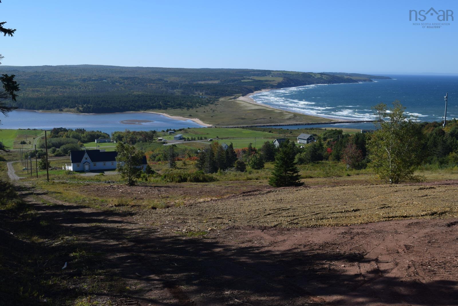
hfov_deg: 47.9
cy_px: 153
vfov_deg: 33.0
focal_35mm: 40
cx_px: 229
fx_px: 515
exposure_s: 1/400
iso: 200
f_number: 10
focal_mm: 27
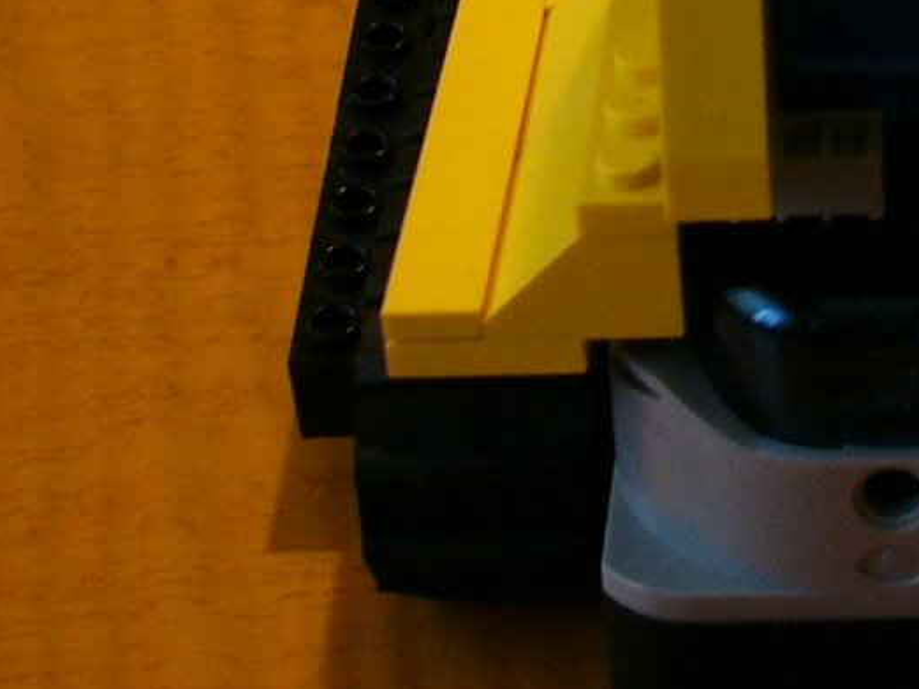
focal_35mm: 130
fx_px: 3450
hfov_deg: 14.9
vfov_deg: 11.3
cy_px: -33
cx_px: 952
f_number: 3.4
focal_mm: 8.8
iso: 200
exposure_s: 1/8
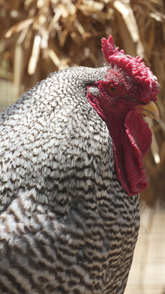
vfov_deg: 2.3
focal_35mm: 944
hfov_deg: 1.3
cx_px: 103
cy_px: 147
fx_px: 7342
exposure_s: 1/320
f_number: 5.6
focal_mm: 600
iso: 250
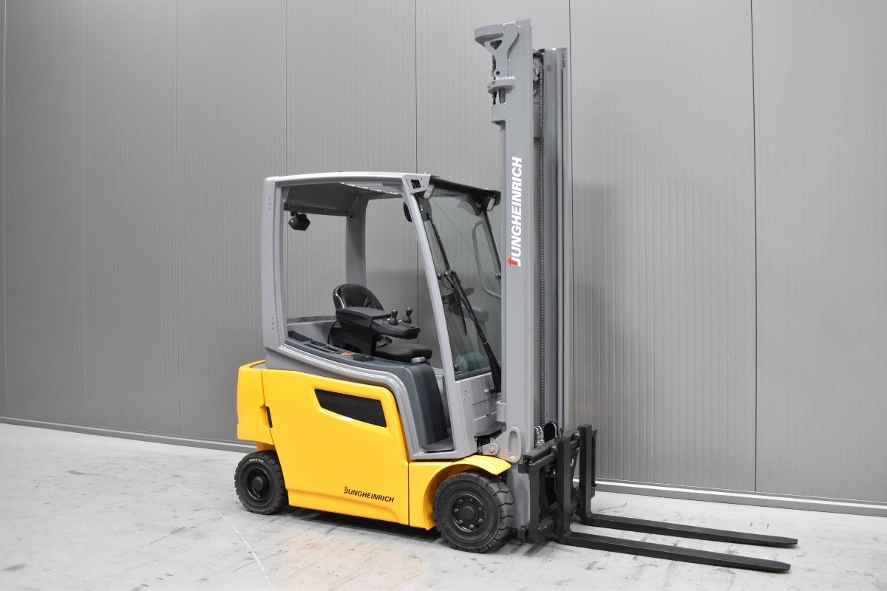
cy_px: 296
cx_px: 444
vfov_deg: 40.0
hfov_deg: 57.2
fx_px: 813
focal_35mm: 33
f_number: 5
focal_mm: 22
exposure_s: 1/30
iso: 1600
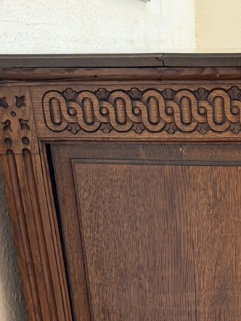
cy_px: 304
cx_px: 237
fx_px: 604
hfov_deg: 21.8
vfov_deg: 28.4
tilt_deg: -23.4
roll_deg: -0.7
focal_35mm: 65
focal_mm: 6.76
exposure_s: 1/50
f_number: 1.78
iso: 320
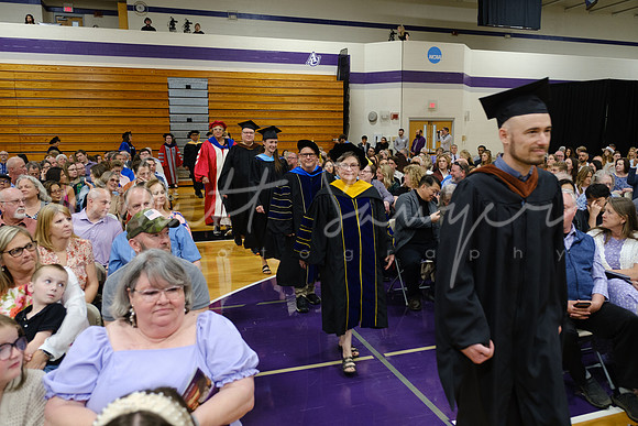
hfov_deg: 67.4
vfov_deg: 48.0
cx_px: 319
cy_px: 213
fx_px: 479
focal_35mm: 27
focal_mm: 18.2
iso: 1600
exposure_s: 1/125
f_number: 2.8
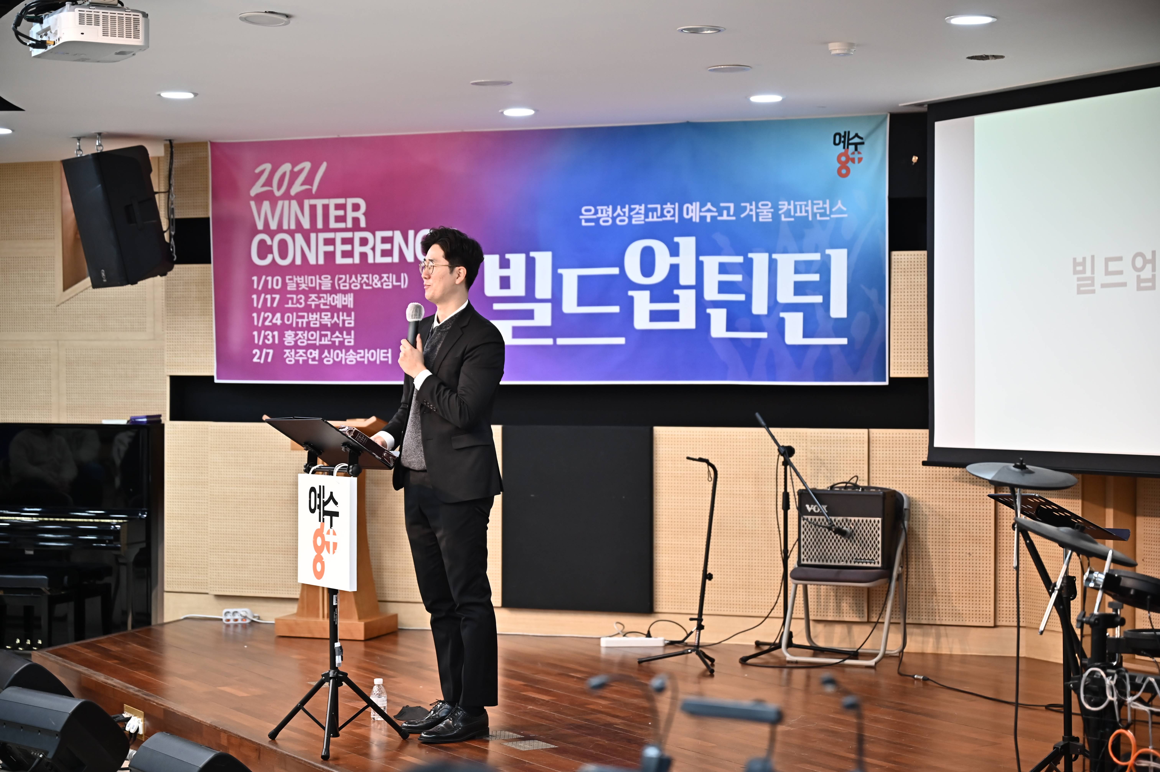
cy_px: 386
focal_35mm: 65
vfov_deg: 20.9
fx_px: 2093
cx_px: 580
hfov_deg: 31.0
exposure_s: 1/320
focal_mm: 65
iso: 1000
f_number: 2.8
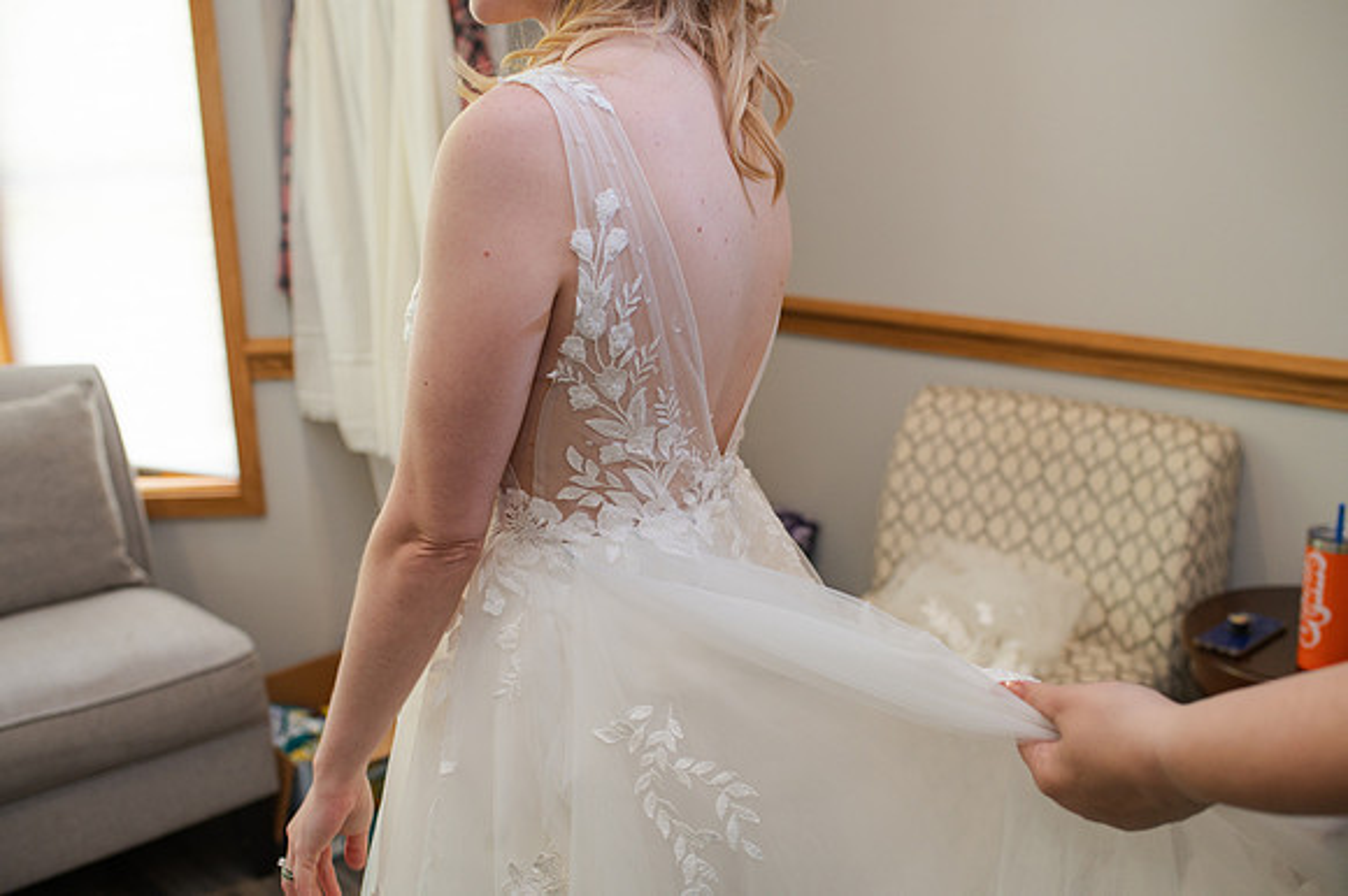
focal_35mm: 35
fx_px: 1310
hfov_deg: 54.5
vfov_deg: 37.8
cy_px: 448
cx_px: 674
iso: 800
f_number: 3.2
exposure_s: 1/160
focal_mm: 35
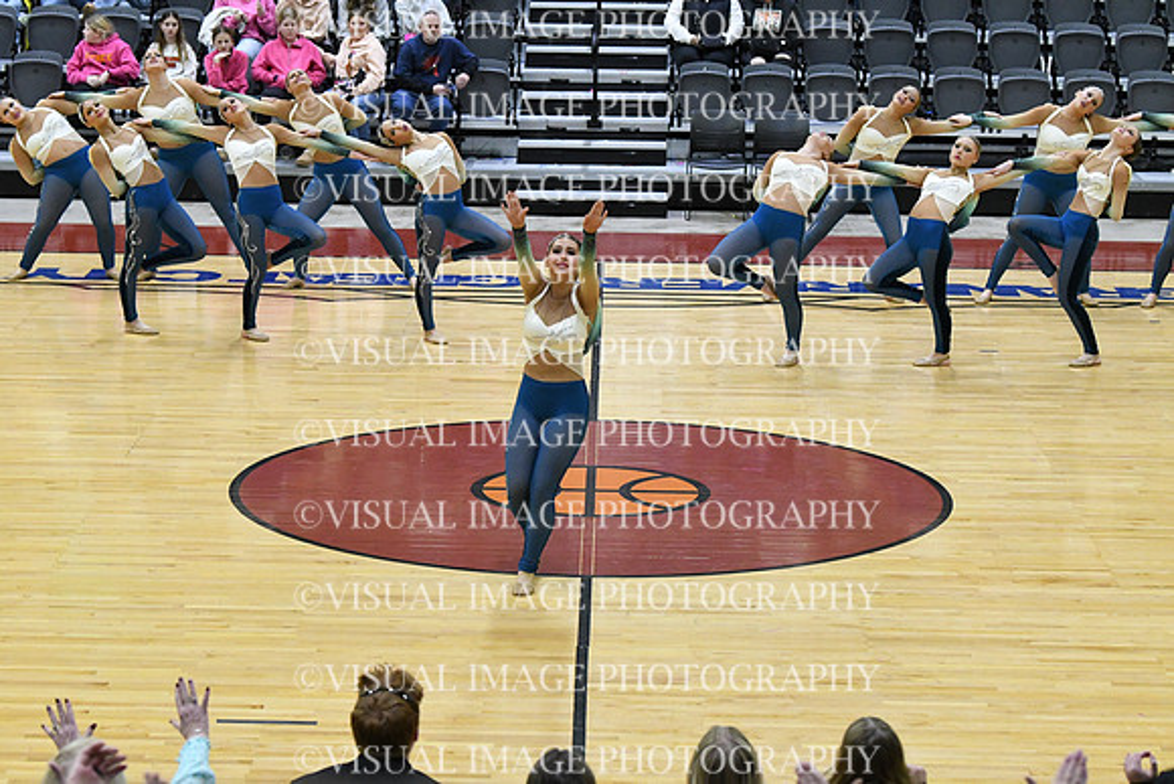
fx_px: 3425
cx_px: 587
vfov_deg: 13.0
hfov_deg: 19.5
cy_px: 392
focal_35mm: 105
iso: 6400
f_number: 4
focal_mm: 70
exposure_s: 1/500
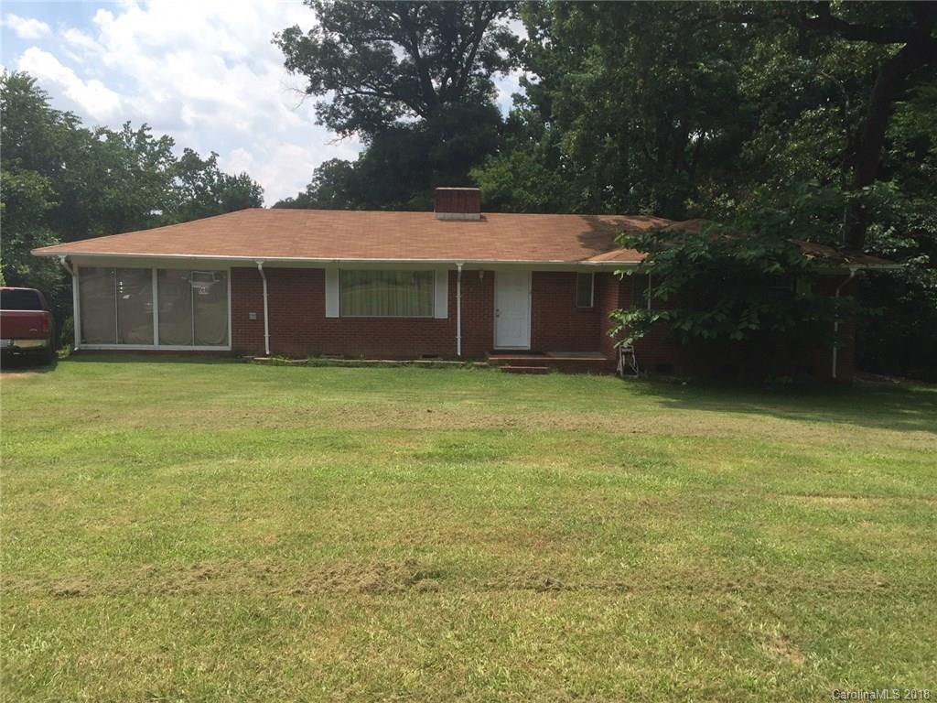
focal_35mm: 29
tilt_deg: -6.6
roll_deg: -1.6
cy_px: 352
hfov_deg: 61.7
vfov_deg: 48.2
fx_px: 785
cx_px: 468
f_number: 2.2
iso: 32
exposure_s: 1/1522
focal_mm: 4.15
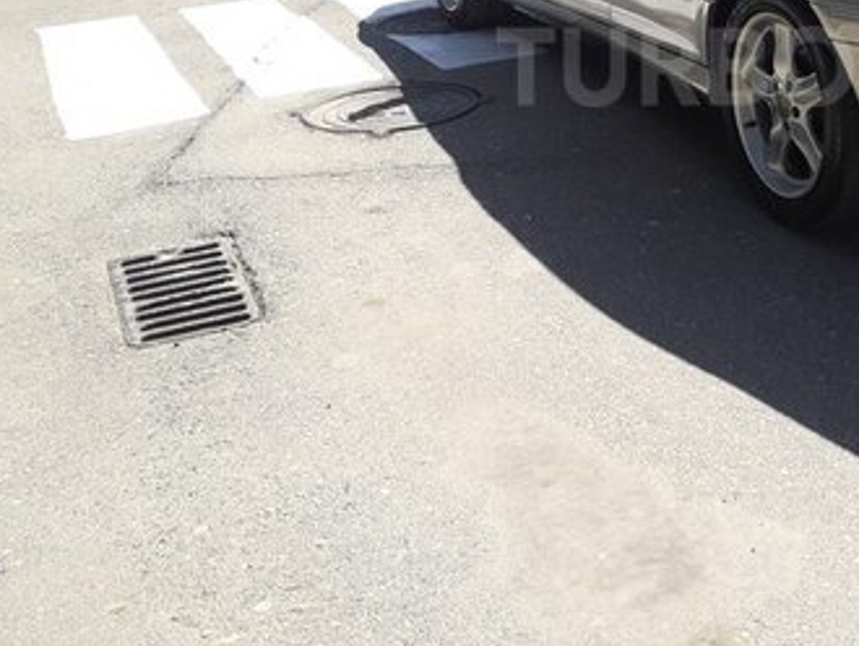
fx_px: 1341
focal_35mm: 54
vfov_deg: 26.2
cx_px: 763
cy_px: 66
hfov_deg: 33.7
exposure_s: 1/1289
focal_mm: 3.6
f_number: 1.9
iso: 40
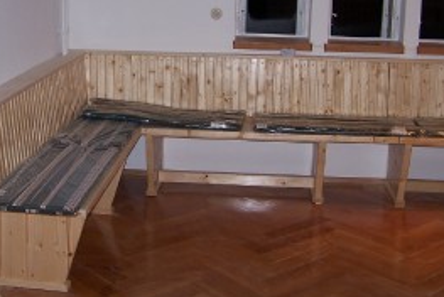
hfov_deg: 33.2
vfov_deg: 22.5
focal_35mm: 60
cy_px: 86
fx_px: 741
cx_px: 169
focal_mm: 6.3
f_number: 3.2
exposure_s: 1/60
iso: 80
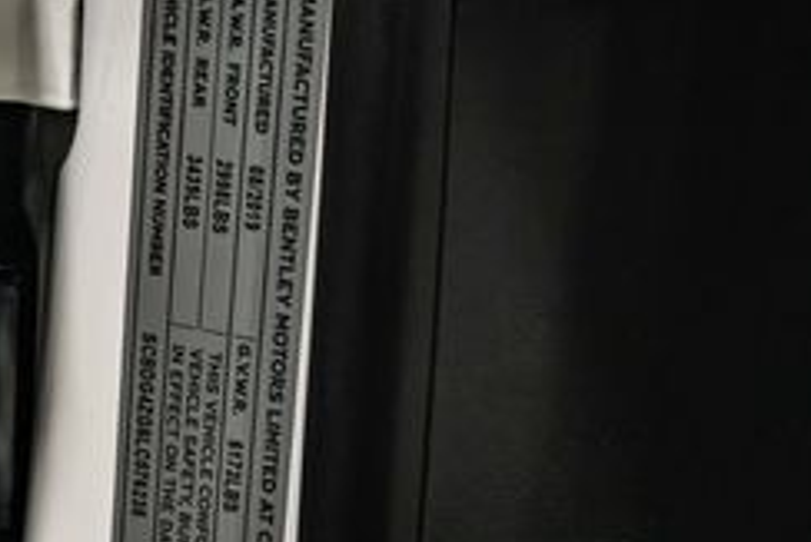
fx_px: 4260
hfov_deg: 10.8
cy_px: 437
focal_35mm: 189
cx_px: 170
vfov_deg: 7.3
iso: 1600
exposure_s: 1/125
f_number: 4
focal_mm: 72
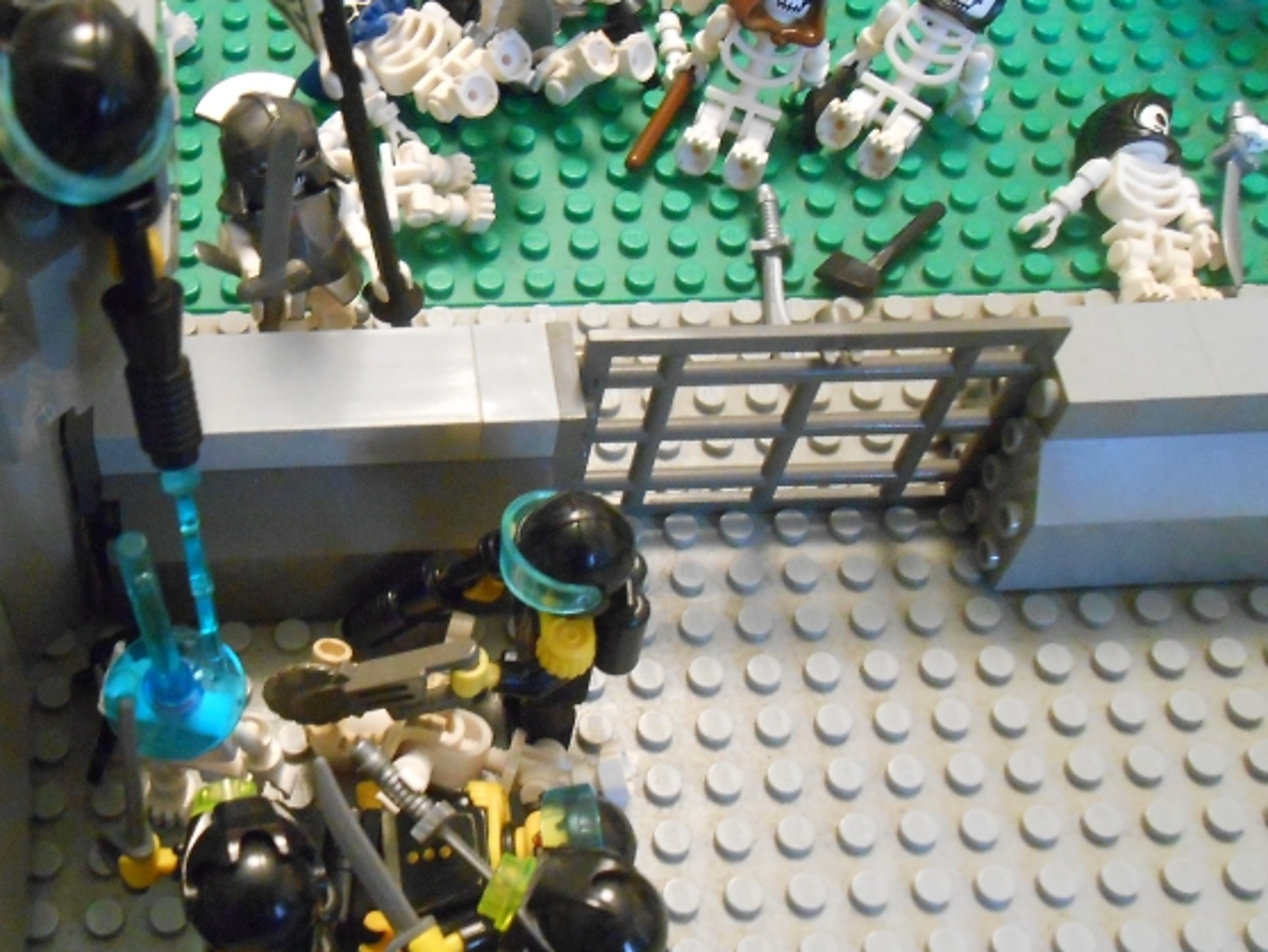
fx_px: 1576
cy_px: 652
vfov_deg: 33.3
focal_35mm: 43
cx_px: 377
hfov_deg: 42.9
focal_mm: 5.3
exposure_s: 1/3
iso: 800
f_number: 3.8
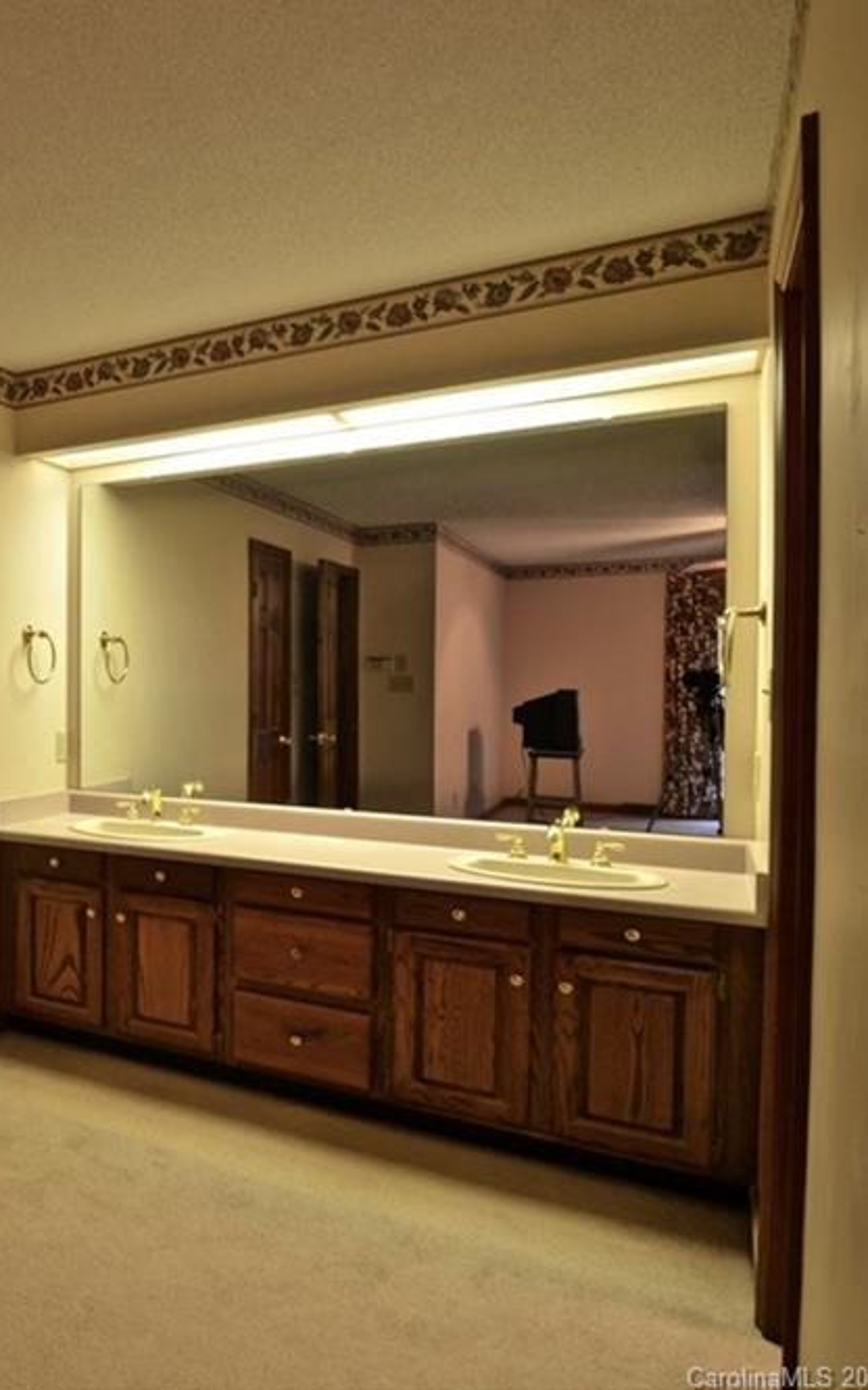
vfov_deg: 70.9
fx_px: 976
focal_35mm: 26
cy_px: 690
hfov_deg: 37.3
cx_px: -156
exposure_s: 1/1.3
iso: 200
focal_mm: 11
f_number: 8
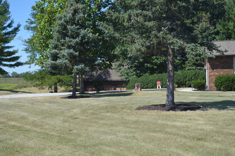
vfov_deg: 22.5
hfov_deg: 33.5
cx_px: 118
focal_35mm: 60
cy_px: 78
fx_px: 391
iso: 400
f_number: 5.3
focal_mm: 40
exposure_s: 1/1250
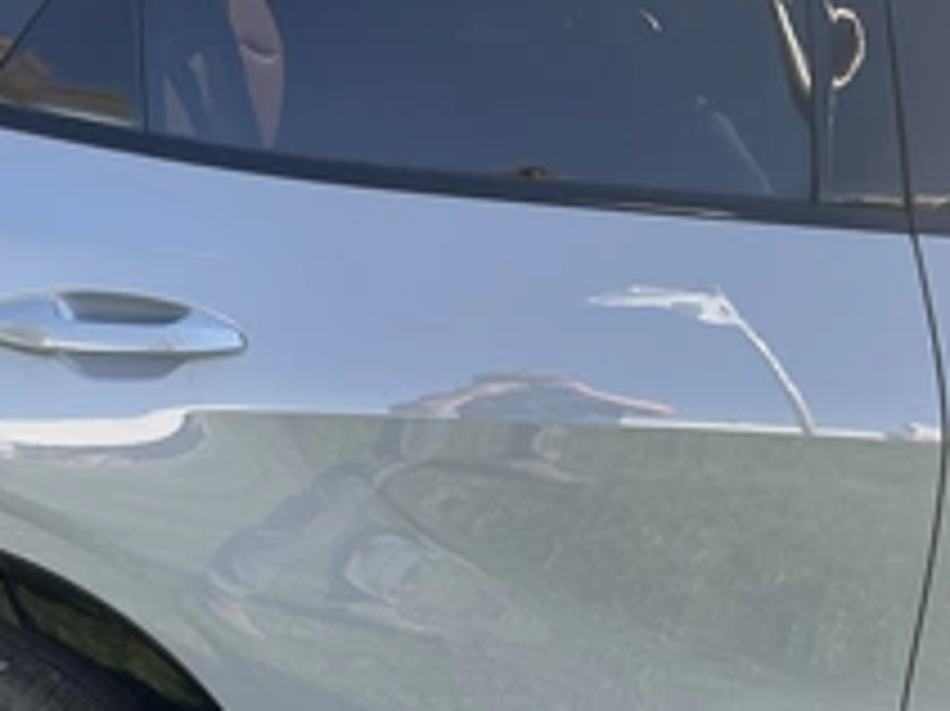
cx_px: 491
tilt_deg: -17.9
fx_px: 1454
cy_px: 324
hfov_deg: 36.2
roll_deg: -3.4
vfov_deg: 27.5
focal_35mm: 53
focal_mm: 3
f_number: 1.8
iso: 25
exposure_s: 1/342
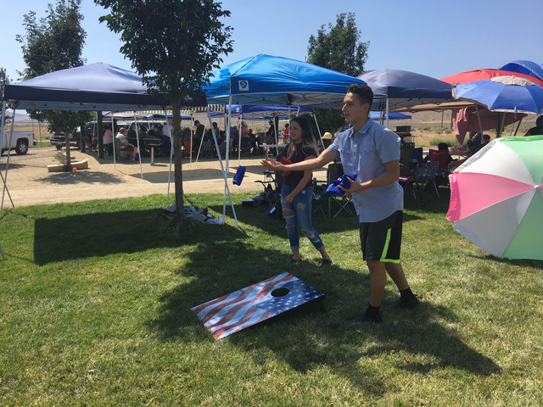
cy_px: 204
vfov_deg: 48.2
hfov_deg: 61.7
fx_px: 455
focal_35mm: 29
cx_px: 272
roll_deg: -0.4
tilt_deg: -8.2
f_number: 2.2
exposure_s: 1/1451
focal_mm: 4.15
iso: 25
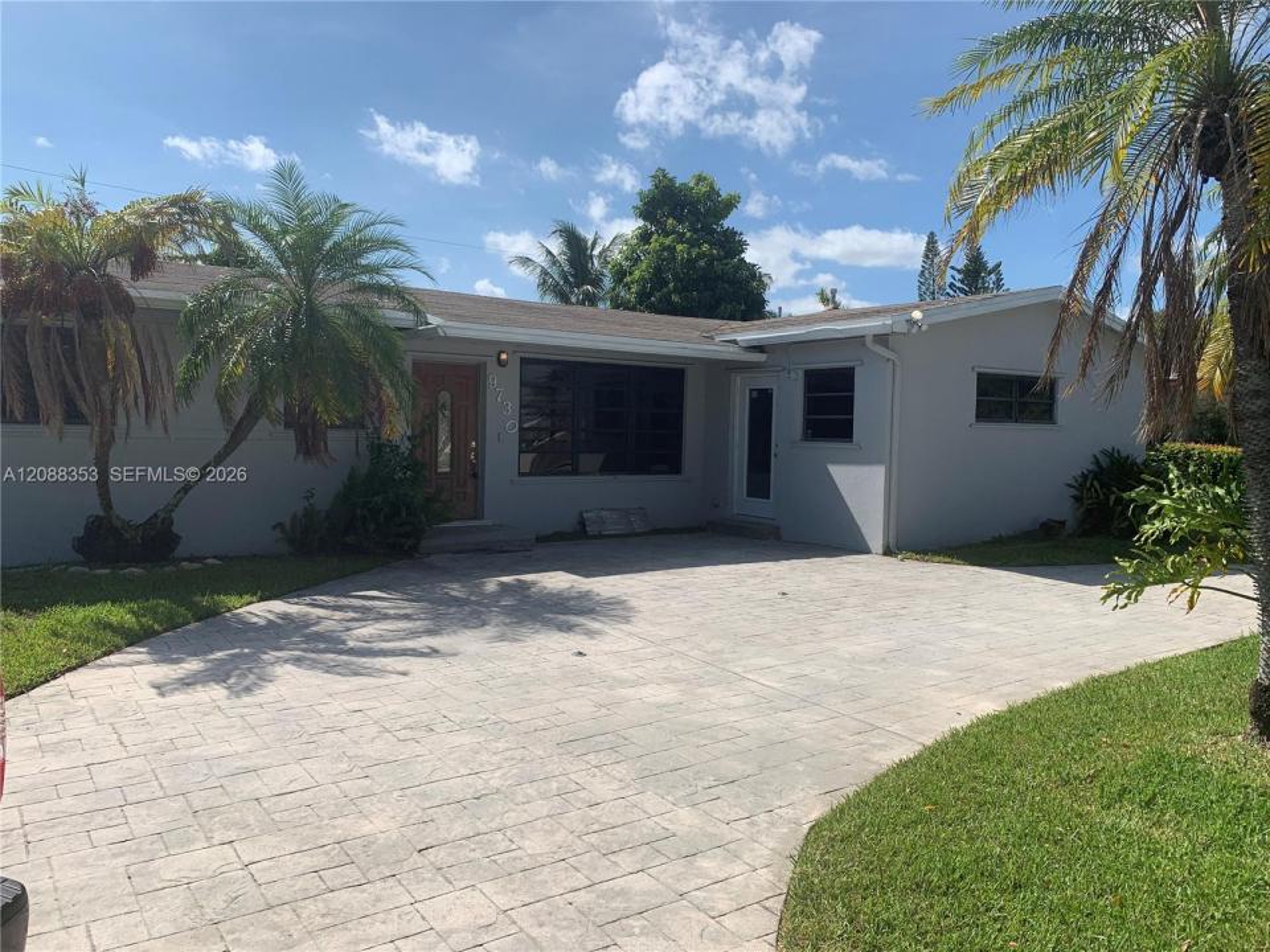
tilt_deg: -1.6
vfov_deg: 53.1
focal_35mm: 26
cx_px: 635
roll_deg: -1.7
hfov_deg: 67.3
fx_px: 954
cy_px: 476
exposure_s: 1/3185
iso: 25
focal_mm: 4.25
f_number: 1.8
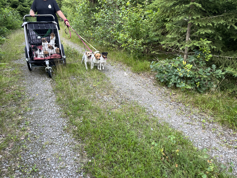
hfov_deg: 67.3
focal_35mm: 26
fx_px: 178
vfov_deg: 53.1
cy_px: 89
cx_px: 118
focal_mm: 5.1
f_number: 1.6
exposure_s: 1/122
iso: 100
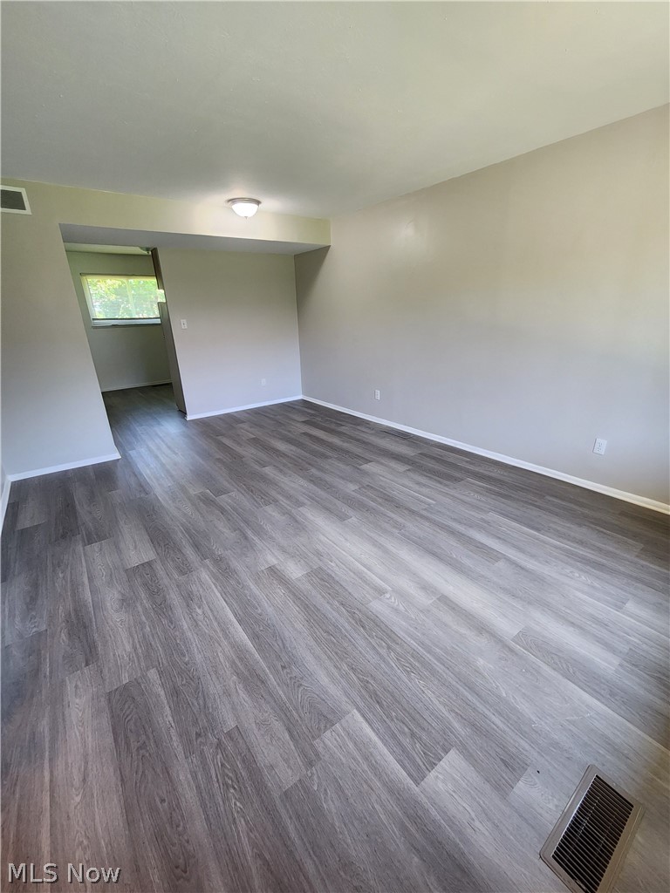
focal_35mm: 13
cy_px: 446
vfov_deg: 106.2
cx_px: 335
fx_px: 335
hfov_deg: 89.9
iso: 250
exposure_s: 1/60
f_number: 2.2
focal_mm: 2.2
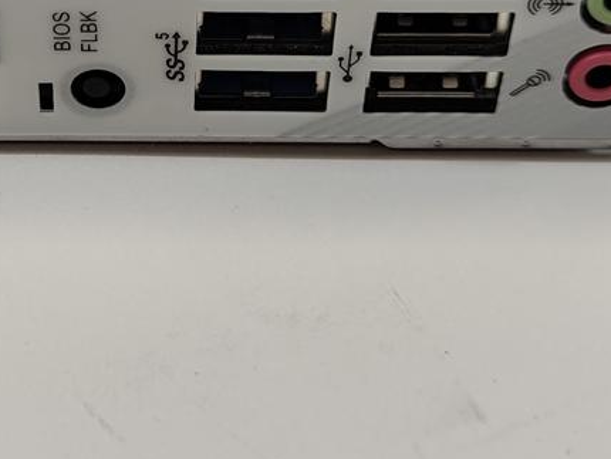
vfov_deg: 15.8
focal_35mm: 93
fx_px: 1642
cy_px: 67
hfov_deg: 20.9
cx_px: 149
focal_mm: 6.78
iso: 66
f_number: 1.85
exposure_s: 1/100
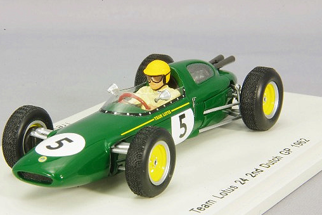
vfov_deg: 9.7
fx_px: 1261
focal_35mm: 141
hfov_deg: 14.5
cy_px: 120
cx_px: 138
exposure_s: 1
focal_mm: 75
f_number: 32
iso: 400
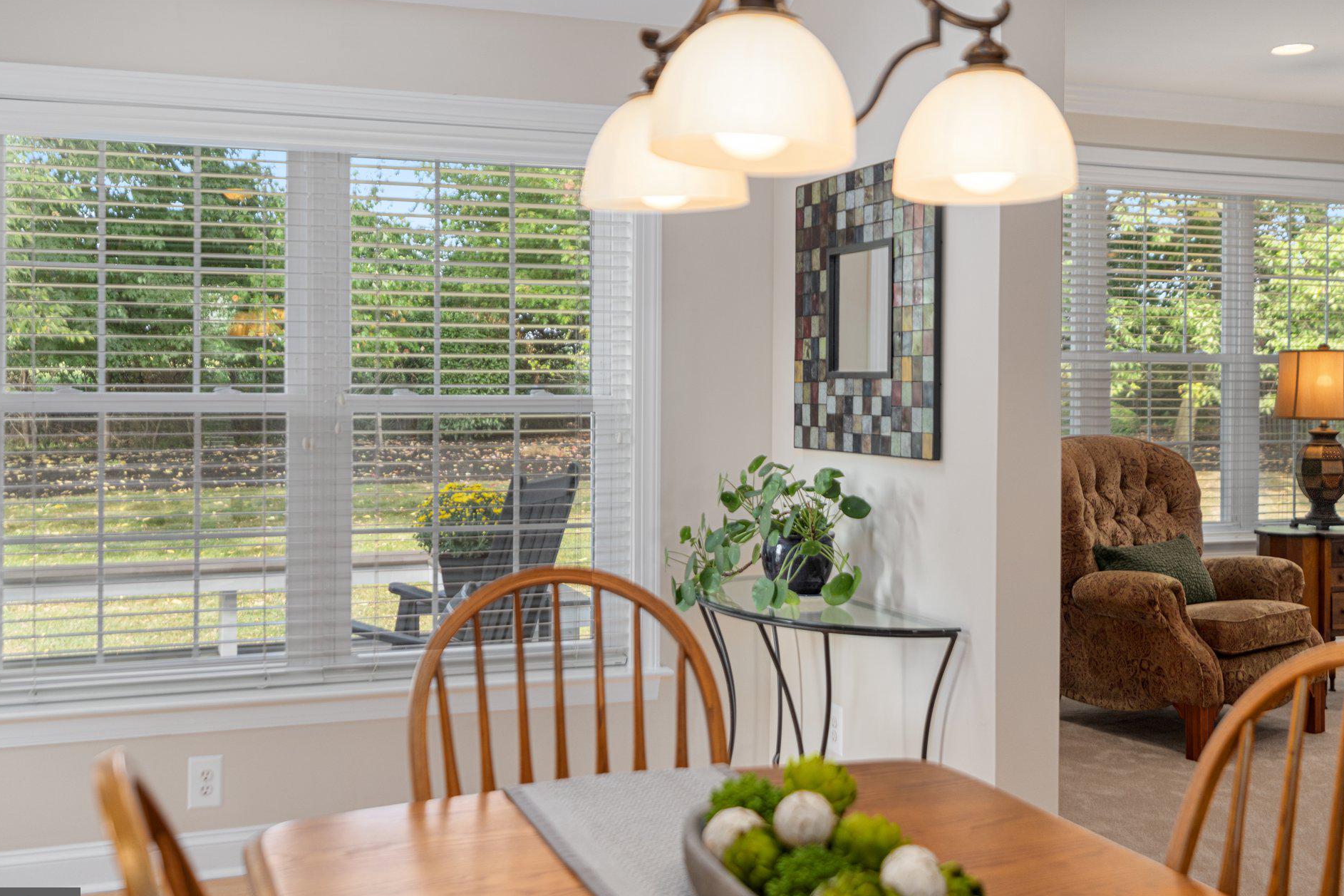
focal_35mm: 38
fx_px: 1418
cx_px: 652
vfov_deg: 35.0
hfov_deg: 50.7
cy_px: 453
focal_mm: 35
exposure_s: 1/125
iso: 320
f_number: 2.8
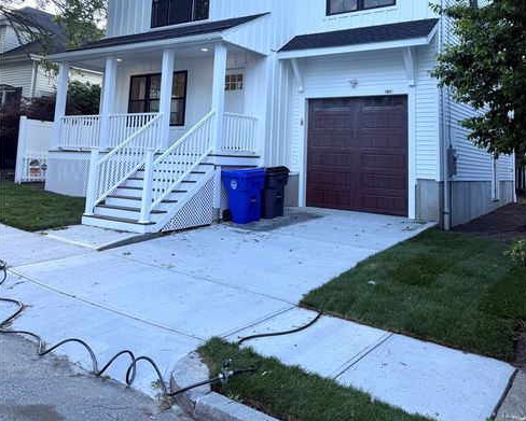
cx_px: 266
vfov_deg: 43.9
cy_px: 92
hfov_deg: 55.6
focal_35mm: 32
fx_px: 498
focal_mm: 6.76
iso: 100
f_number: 1.78
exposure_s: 1/1410
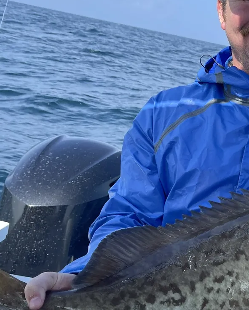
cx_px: 265
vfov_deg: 34.1
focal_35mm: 55
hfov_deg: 25.8
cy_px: 169
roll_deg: -10.3
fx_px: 506
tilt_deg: -12.8
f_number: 1.6
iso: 32
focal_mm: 5.1
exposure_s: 1/1493
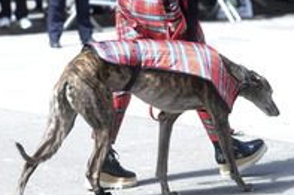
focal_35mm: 183
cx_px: 148
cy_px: 3
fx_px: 1493
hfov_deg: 11.2
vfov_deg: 7.5
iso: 640
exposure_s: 1/1250
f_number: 8
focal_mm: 80
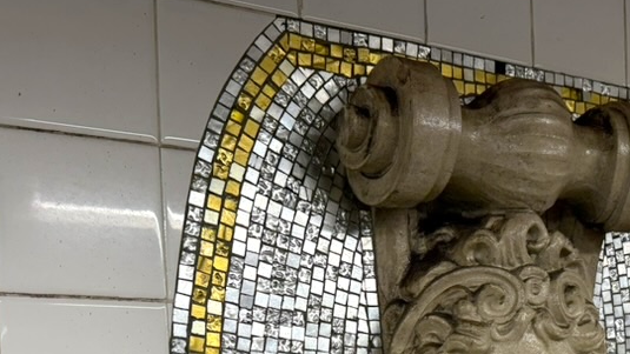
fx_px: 835
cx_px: 424
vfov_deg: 22.0
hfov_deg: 40.8
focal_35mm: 50
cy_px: 436
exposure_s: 1/120
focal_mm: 6.76
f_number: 1.78
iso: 125
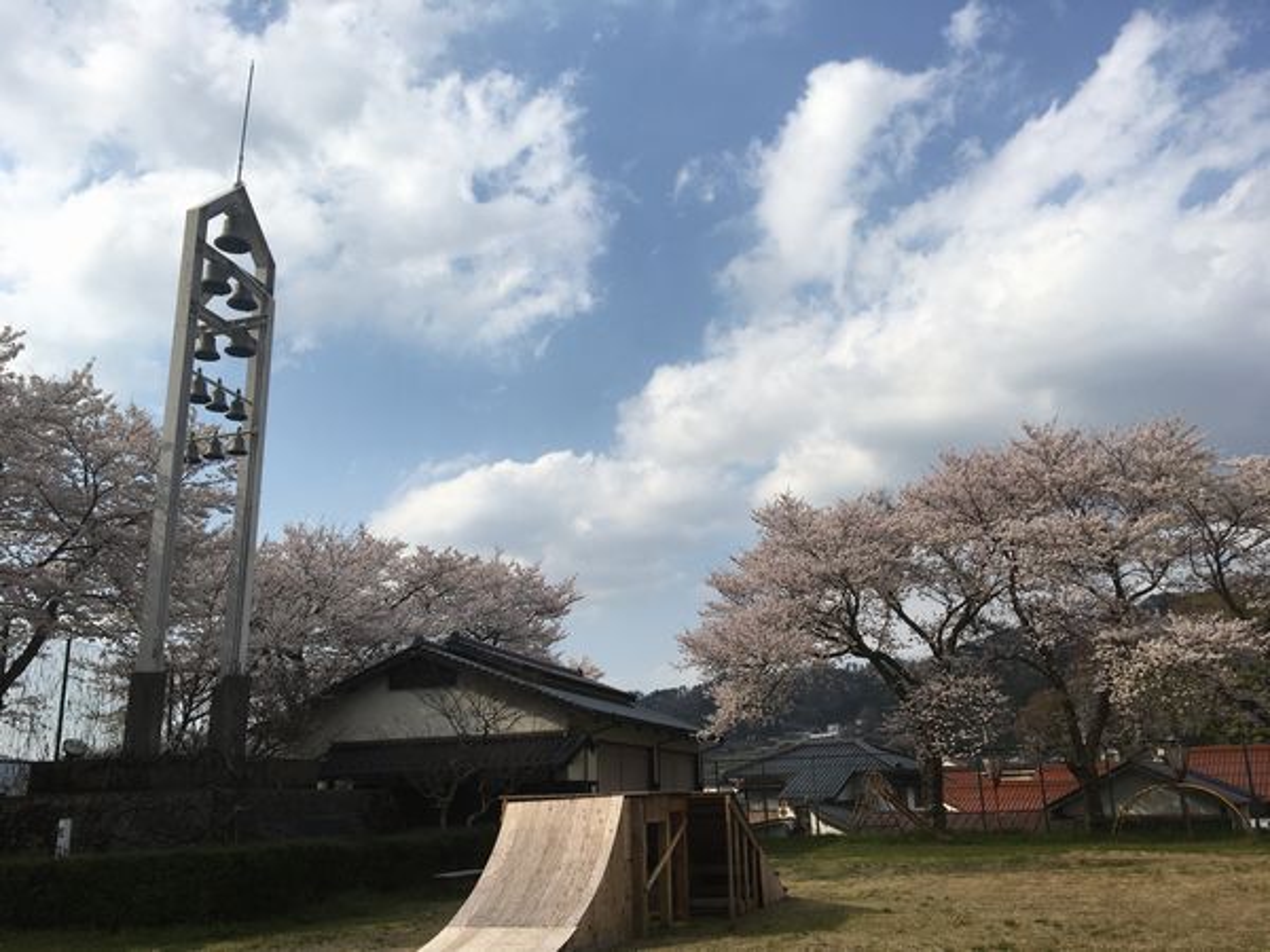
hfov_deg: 61.7
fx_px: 1064
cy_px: 476
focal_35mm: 29
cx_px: 635
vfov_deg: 48.2
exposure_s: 1/2262
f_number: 2.2
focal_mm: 4.15
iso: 25
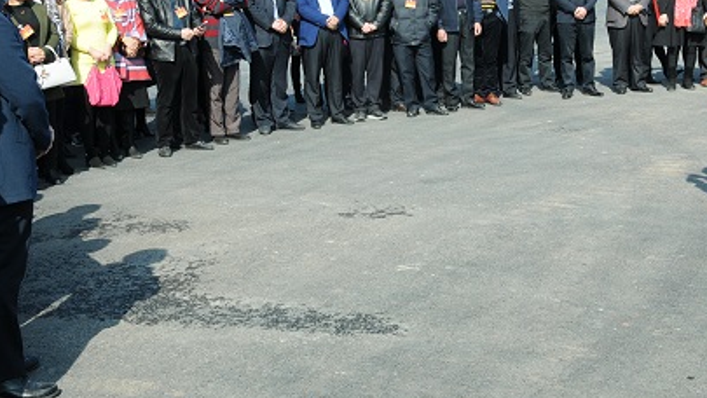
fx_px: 1219
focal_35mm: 65
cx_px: 353
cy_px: 94
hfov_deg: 32.3
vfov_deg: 18.4
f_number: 9
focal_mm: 28
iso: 250
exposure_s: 1/320
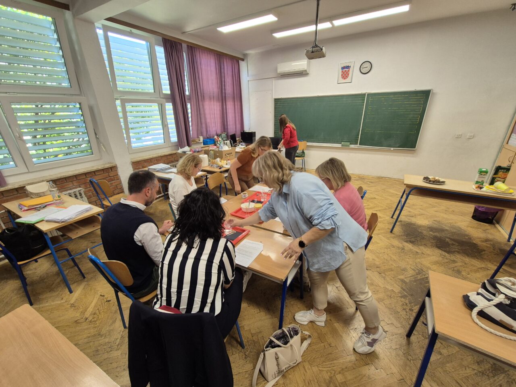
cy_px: 194
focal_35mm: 13
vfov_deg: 89.9
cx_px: 258
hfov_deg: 106.2
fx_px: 194
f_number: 2.2
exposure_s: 1/50
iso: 160
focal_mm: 2.2
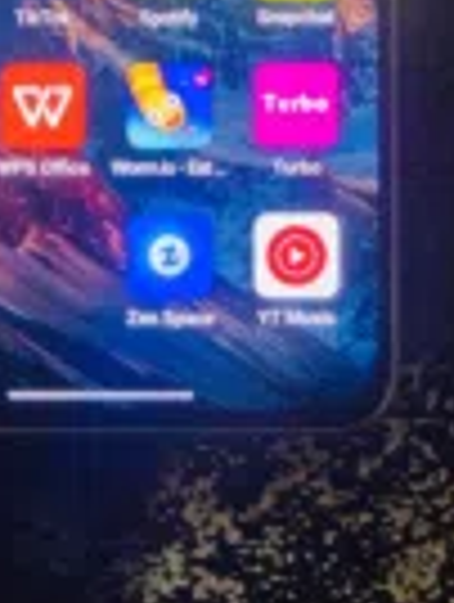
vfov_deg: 12.4
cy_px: -108
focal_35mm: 155
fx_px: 2702
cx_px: 148
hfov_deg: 9.6
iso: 200
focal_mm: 6
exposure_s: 1/50
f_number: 2.4
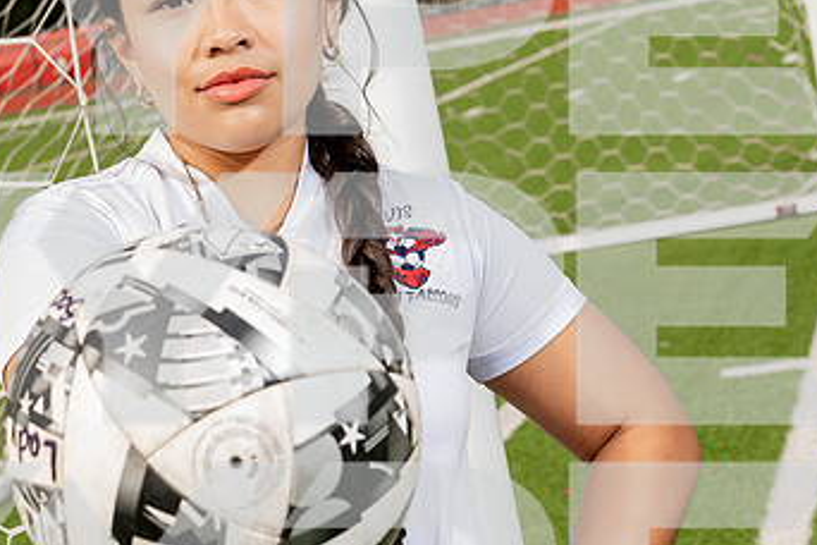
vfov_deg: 14.7
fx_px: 2110
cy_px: 300
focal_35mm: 93
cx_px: 244
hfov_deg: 21.8
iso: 125
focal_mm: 52
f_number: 8
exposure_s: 1/250
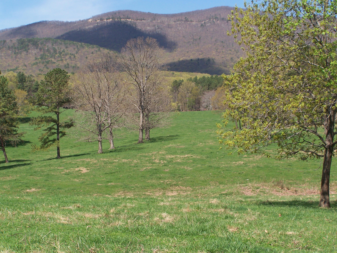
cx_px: 168
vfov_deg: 21.3
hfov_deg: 28.2
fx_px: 672
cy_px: 126
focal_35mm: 69
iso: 80
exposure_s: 1/640
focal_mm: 11.5
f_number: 4.5
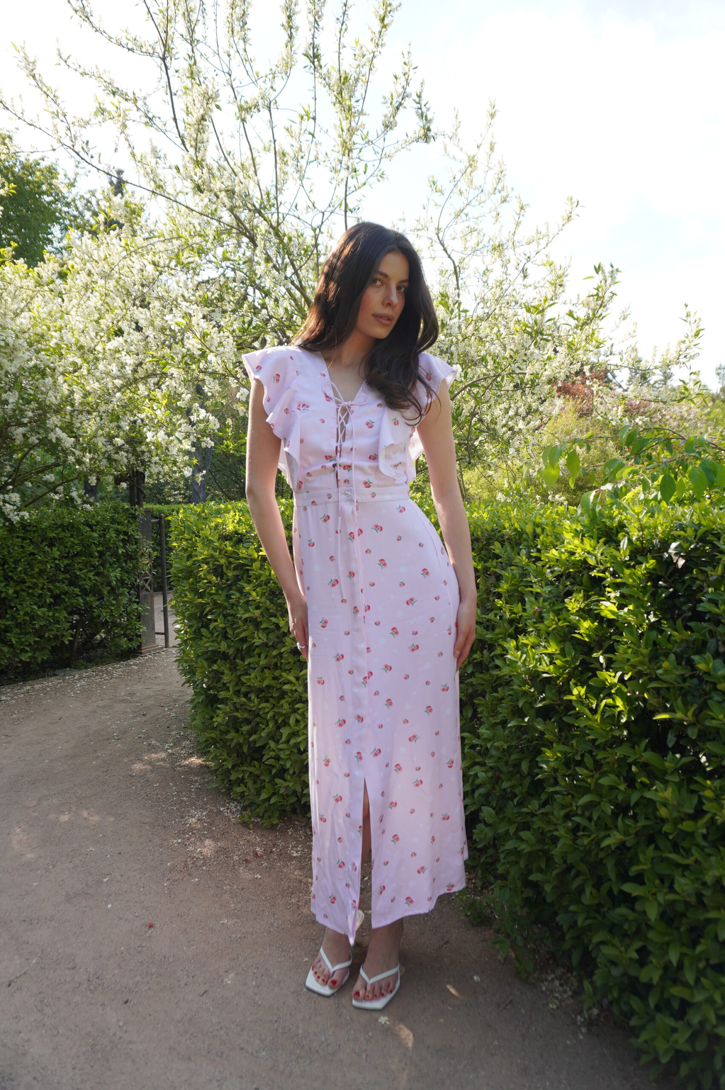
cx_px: 362
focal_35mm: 24
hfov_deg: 53.0
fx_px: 726
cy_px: 545
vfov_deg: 73.8
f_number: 4
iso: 100
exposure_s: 1/250
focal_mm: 16
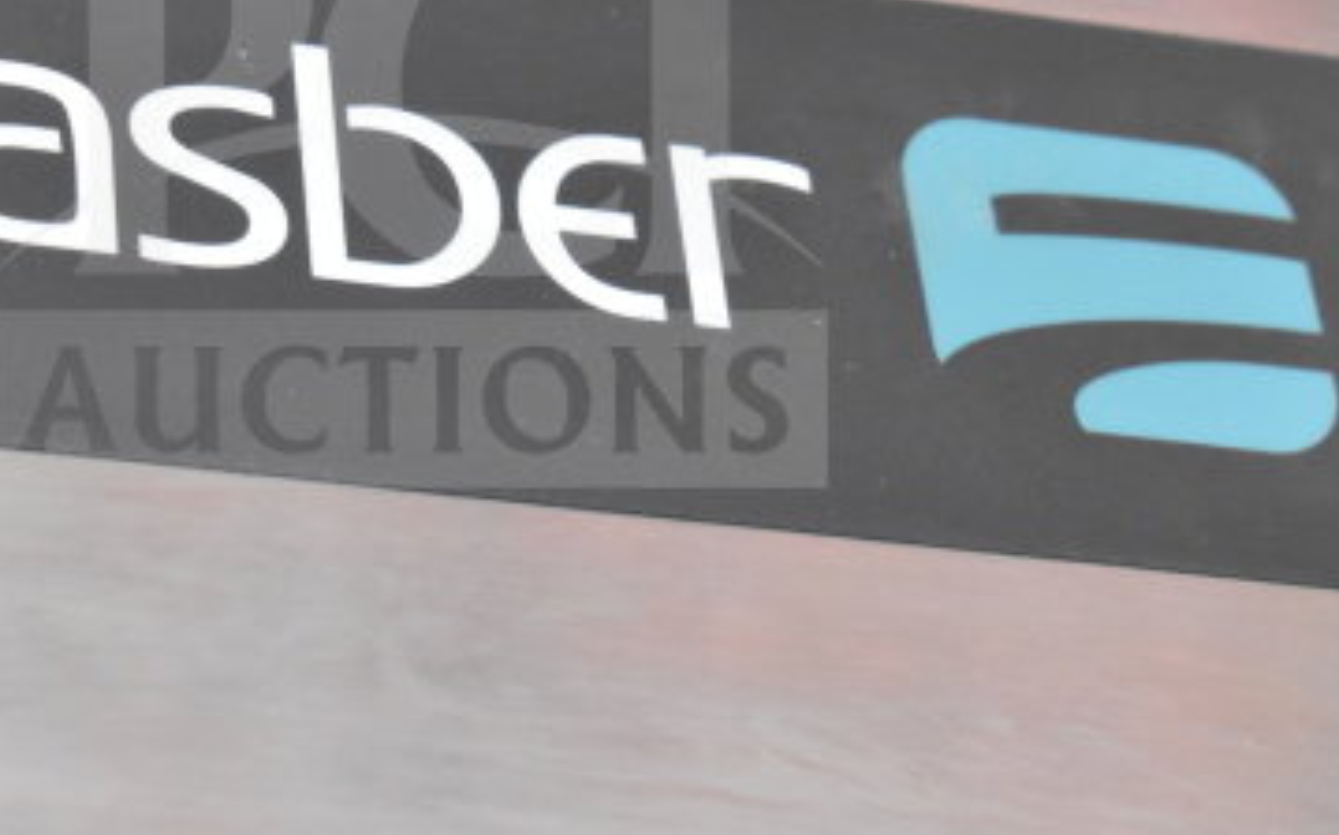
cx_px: 407
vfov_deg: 9.1
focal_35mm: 143
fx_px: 5211
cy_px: 192
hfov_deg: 14.6
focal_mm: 55
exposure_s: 1/100
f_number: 5.6
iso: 3200
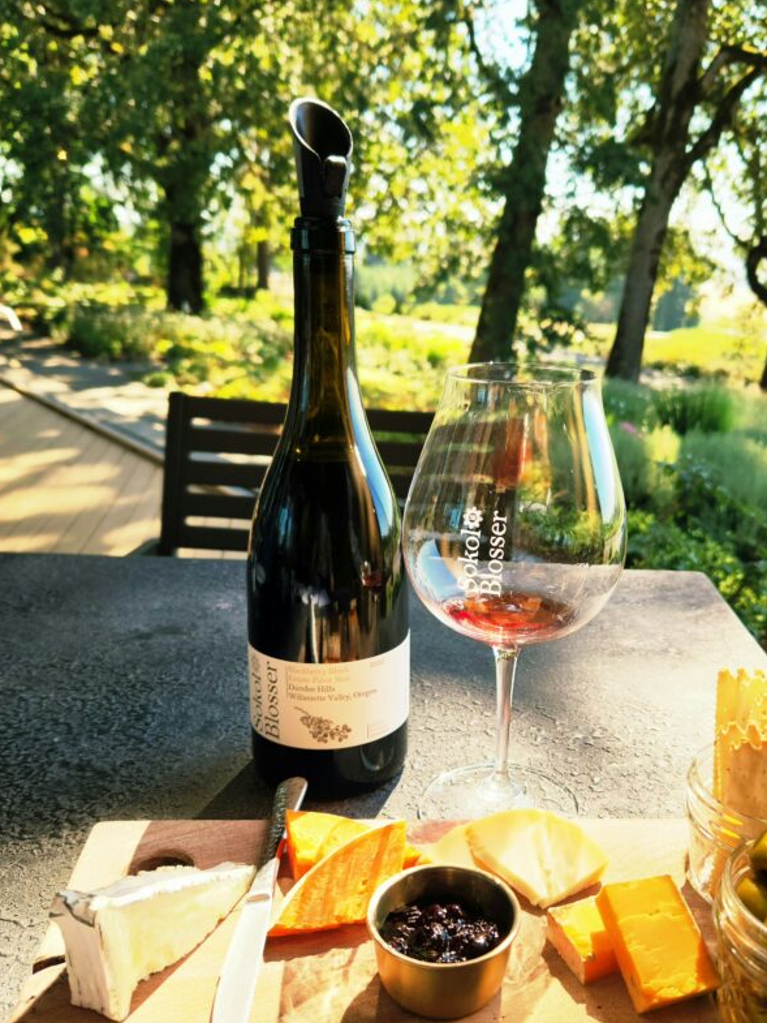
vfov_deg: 59.9
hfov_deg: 46.4
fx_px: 886
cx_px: 484
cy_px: 537
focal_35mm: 30
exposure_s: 1/213
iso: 20
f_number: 1.8
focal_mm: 5.4
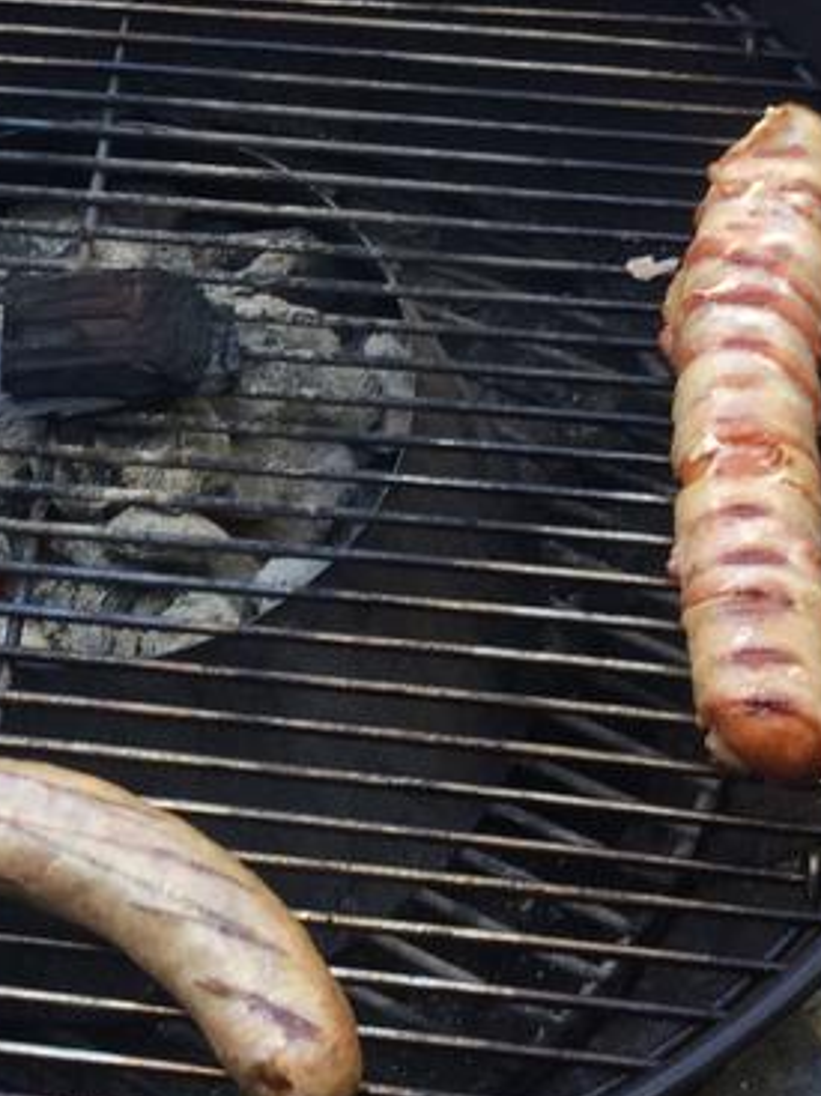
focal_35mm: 76
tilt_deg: -50.4
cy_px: 260
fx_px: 2405
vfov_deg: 25.3
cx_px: 100
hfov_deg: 19.1
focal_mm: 3.3
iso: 32
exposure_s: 1/60
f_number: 2.4
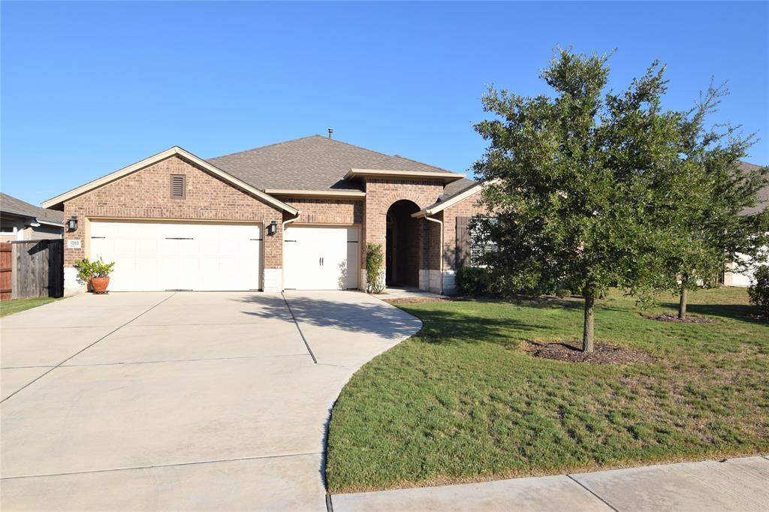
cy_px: 256
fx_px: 512
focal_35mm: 24
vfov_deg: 53.1
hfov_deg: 73.8
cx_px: 384
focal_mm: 16
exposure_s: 1/400
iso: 200
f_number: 10
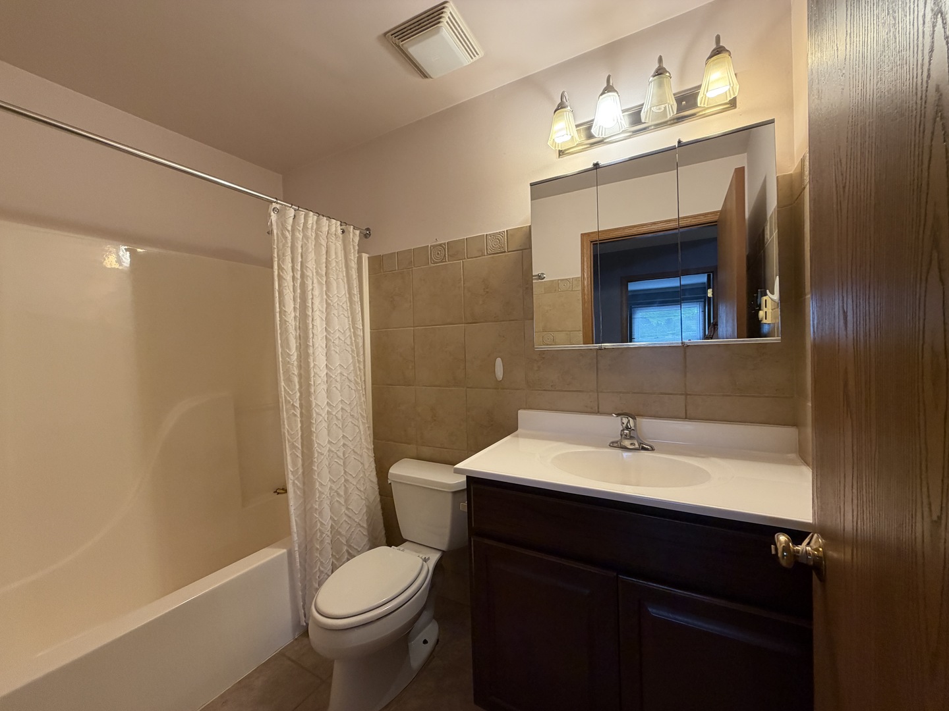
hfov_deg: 102.1
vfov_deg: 85.7
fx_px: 384
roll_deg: +2.9
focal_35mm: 14
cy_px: 356
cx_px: 474
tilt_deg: -1.0
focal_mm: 2.22
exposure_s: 1/60
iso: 250
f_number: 2.2
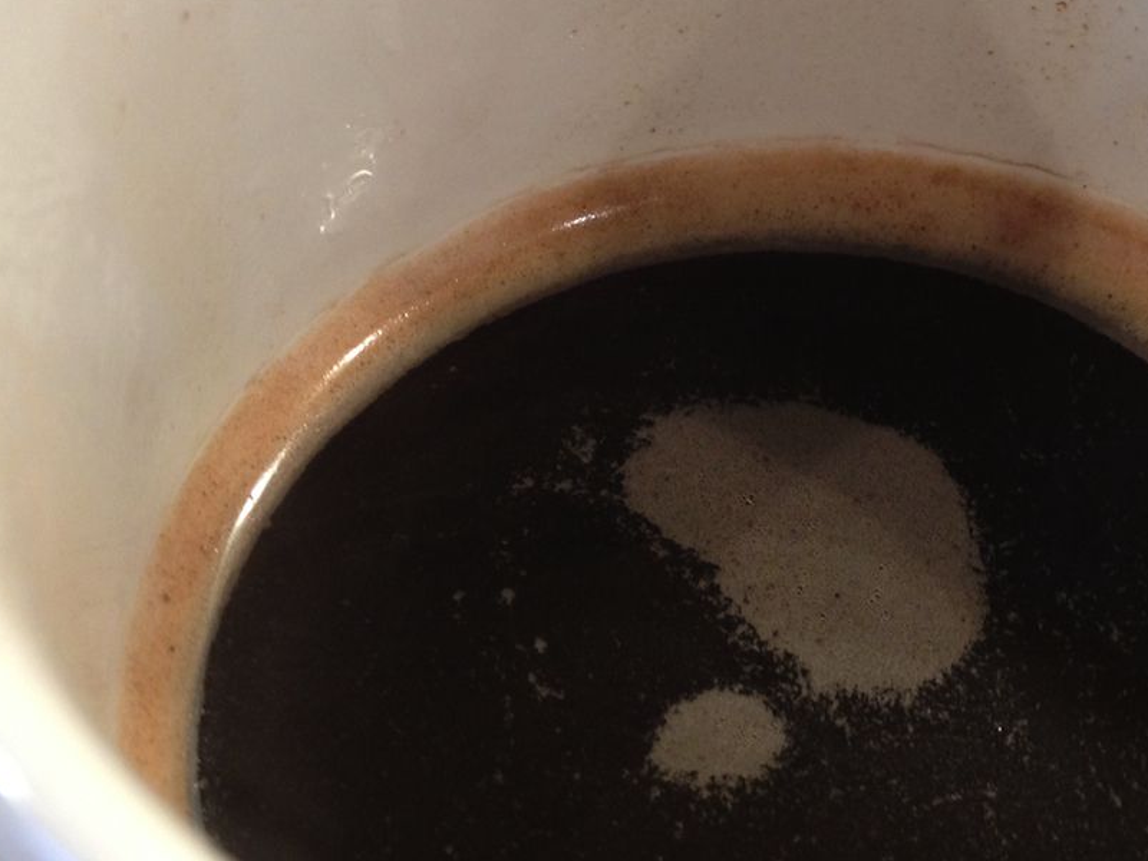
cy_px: 346
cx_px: 860
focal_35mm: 70
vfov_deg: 21.0
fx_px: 2321
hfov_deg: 27.4
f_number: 2.4
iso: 100
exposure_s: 1/20
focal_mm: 4.28
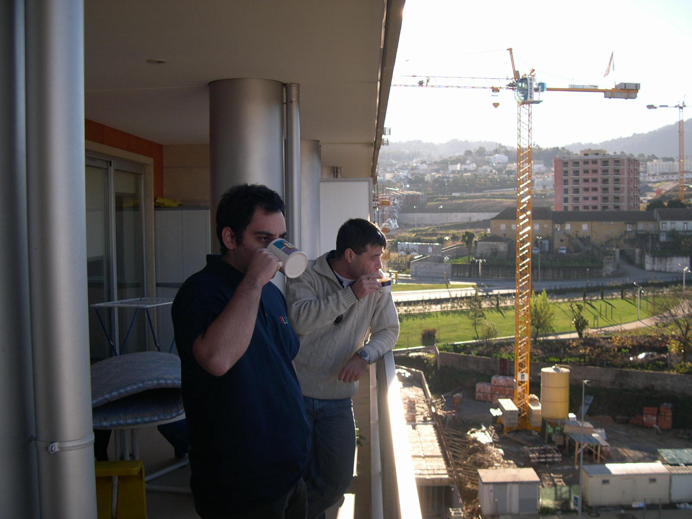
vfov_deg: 37.7
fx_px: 760
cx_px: 346
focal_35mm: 38
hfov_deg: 49.0
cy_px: 260
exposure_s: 1/524
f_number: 2.8
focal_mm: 8
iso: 100
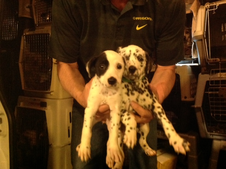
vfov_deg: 40.6
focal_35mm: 35
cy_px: 84
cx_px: 113
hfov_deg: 52.7
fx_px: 228
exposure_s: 1/15
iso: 800
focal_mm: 4.28
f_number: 2.4
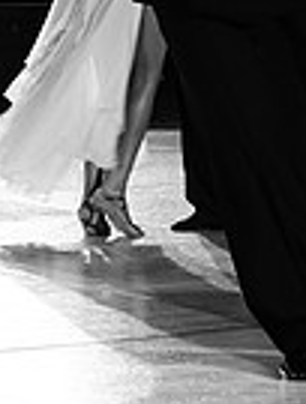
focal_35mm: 210
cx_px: 554
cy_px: -198
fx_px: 2464
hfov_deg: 6.9
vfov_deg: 9.2
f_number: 9
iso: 2500
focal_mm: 51
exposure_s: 1/60
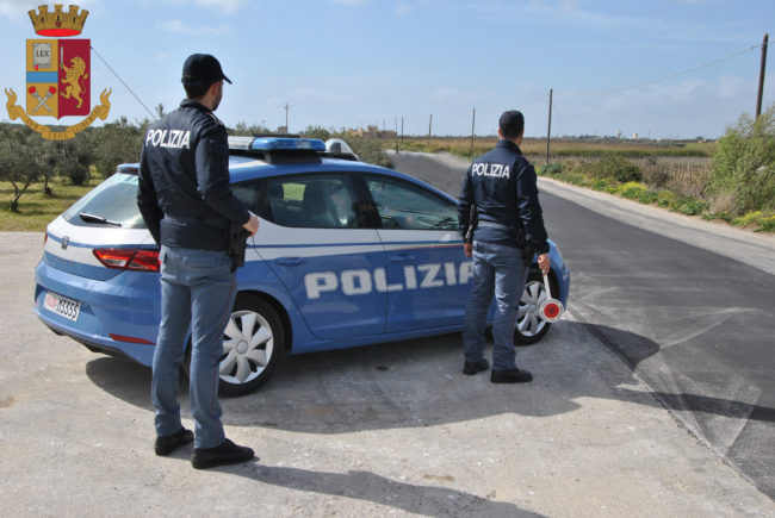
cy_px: 259
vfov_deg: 34.3
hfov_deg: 49.5
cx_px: 388
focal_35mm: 39
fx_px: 841
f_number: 9
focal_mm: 26
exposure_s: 1/320
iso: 100
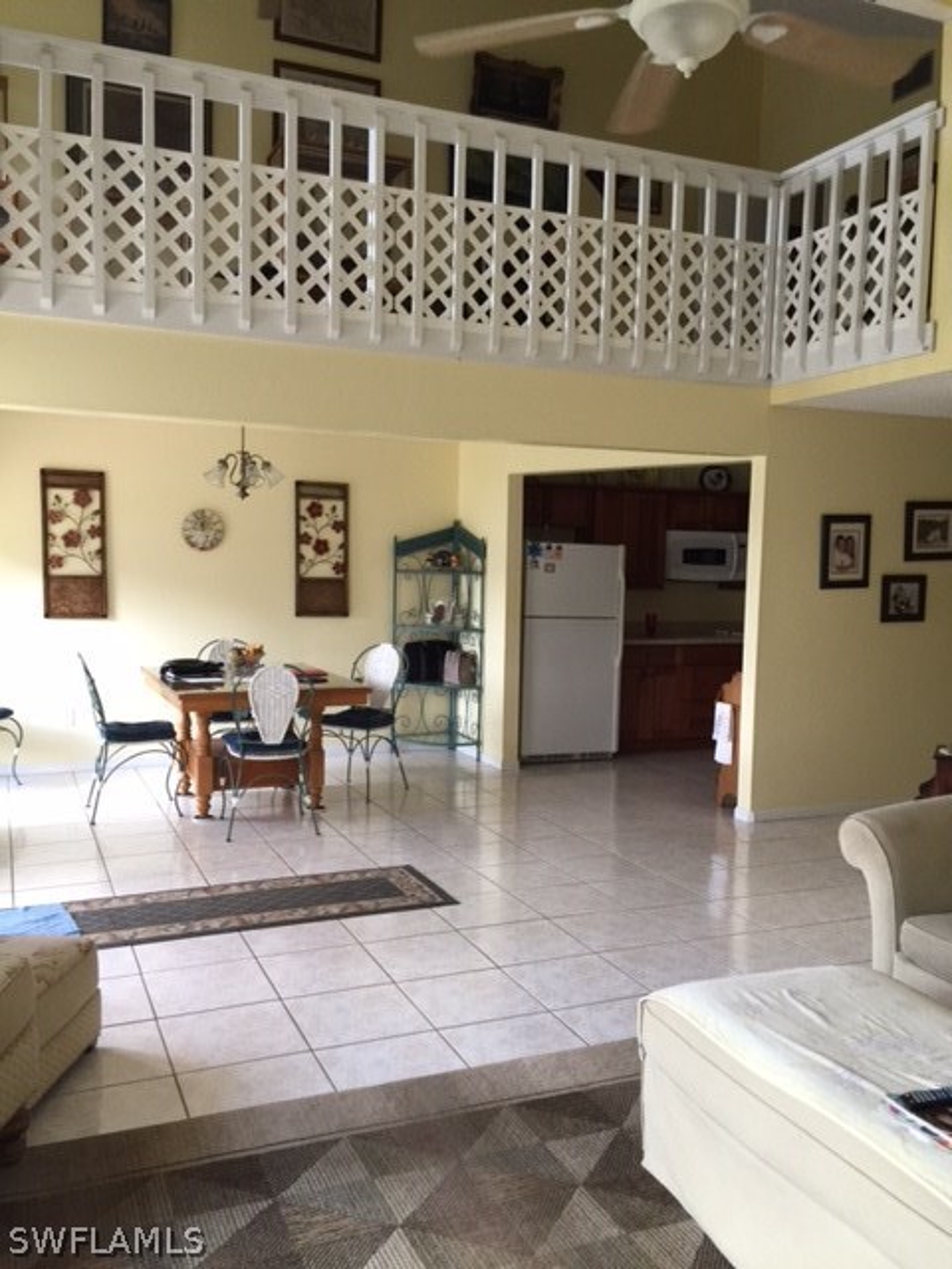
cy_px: 634
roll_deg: -0.5
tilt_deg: -3.0
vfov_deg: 61.7
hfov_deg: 48.2
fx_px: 1063
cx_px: 476
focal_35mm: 29
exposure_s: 1/30
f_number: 2.2
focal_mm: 4.15
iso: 50
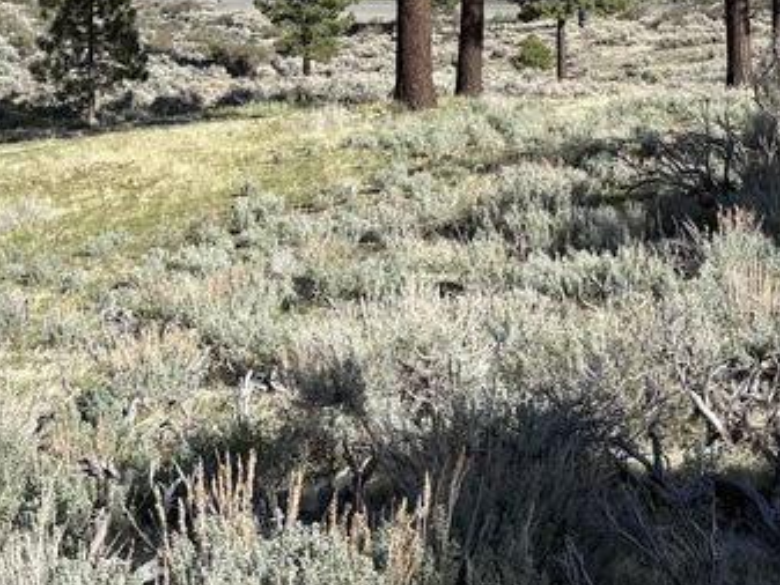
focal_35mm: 79
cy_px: -65
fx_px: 1781
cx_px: 319
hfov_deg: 24.7
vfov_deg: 18.0
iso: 50
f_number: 1.6
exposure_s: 1/2985
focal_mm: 5.96
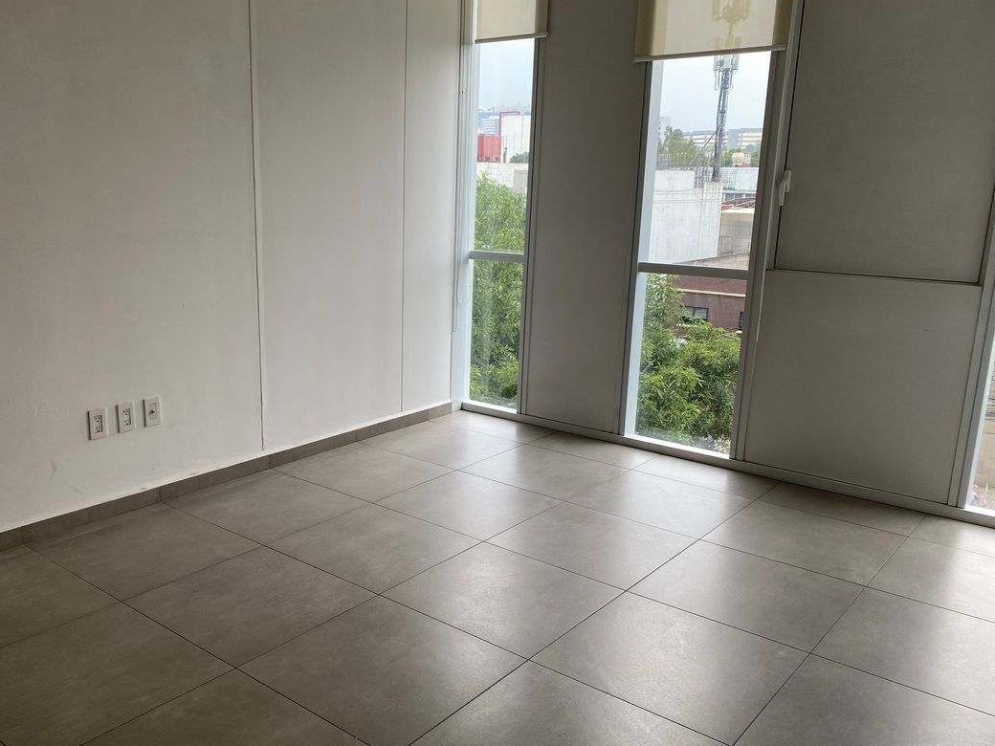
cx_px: 422
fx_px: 862
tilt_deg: -14.0
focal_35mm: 30
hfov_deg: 59.7
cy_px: 387
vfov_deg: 46.8
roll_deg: -1.2
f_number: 1.8
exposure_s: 1/173
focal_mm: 4.25
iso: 32
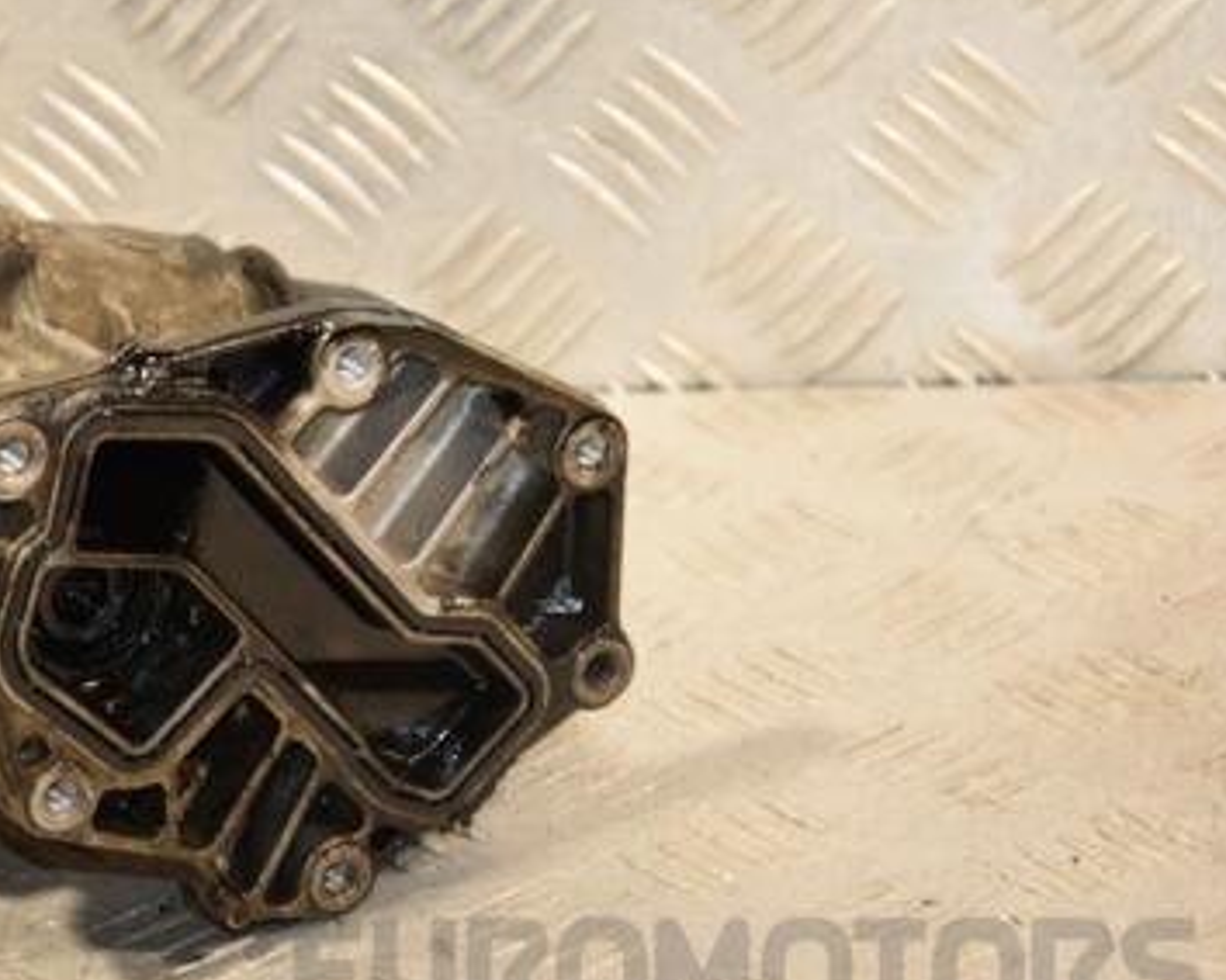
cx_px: 229
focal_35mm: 148
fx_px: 5369
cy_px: 509
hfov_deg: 13.0
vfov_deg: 10.4
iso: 800
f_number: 5.3
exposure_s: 1/160
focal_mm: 62
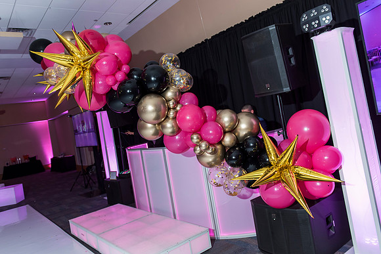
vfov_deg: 46.2
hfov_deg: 65.2
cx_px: 175
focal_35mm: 28
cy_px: 117
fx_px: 297
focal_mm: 26
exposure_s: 1/80
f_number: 3.5
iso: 800
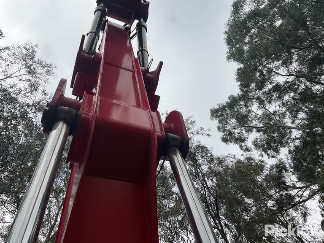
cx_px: 162
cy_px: 122
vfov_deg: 48.2
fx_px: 271
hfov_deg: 61.7
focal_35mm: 29
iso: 16
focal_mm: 3
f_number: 1.8
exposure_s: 1/2320
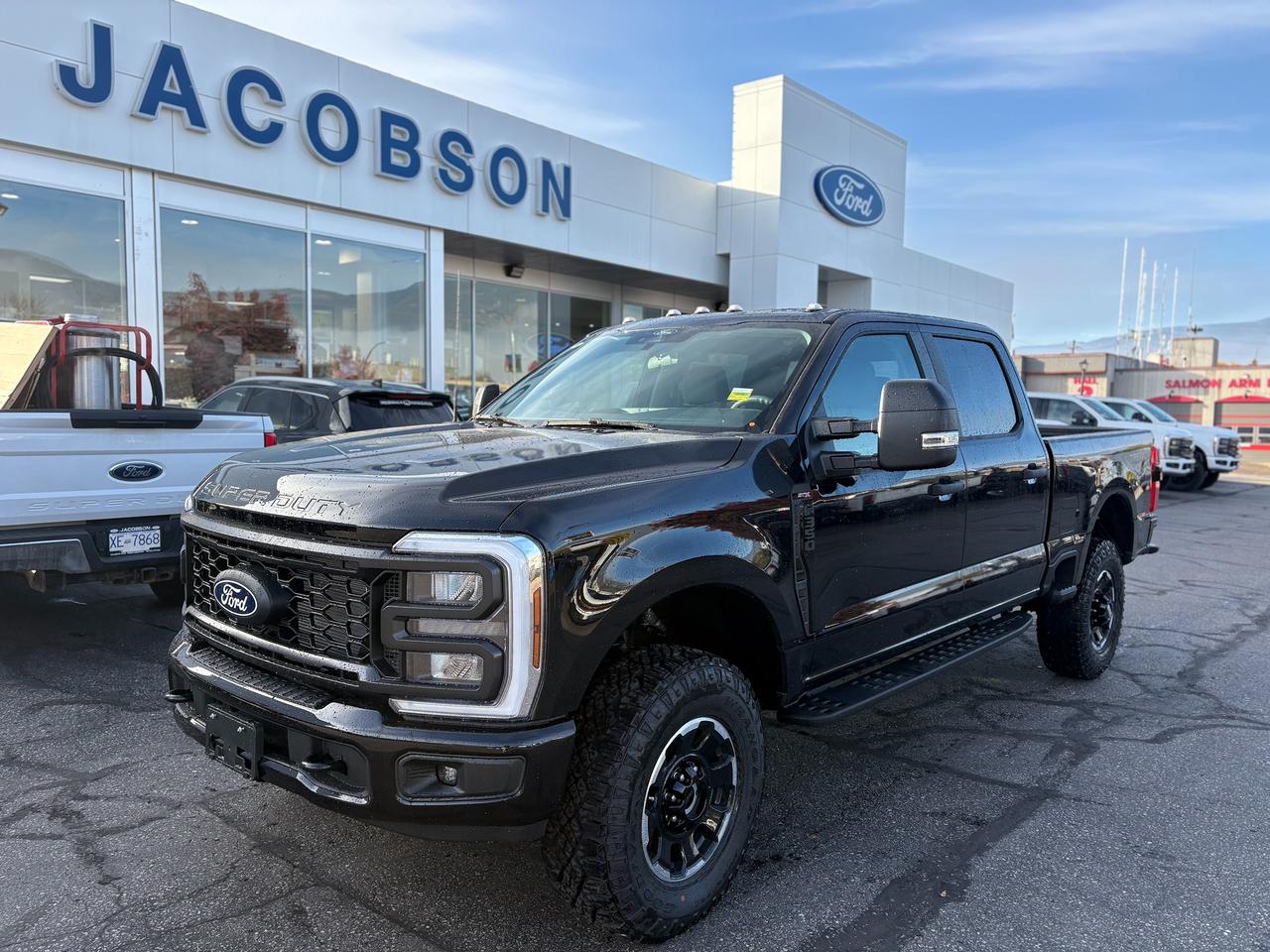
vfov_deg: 53.1
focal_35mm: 26
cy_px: 476
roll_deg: -0.9
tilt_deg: -4.3
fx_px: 954
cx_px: 635
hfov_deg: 67.3
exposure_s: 1/850
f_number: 1.6
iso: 50
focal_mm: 5.96
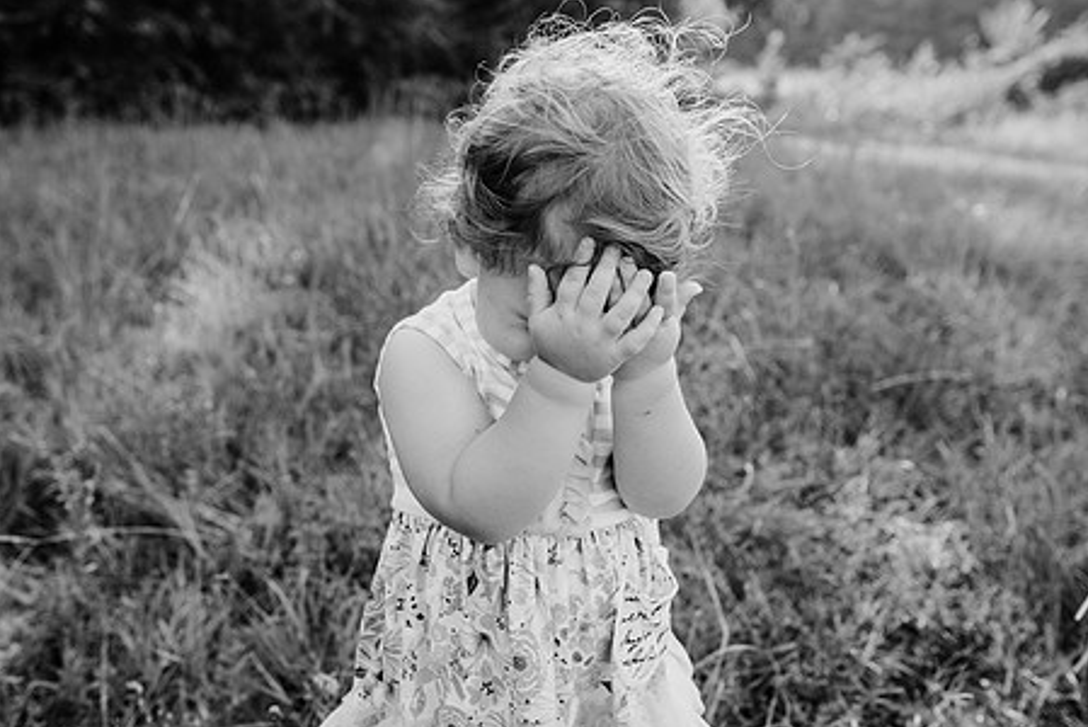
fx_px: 937
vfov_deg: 42.3
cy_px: 319
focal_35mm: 31
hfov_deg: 60.2
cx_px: 555
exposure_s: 1/640
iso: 200
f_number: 3.5
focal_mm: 24
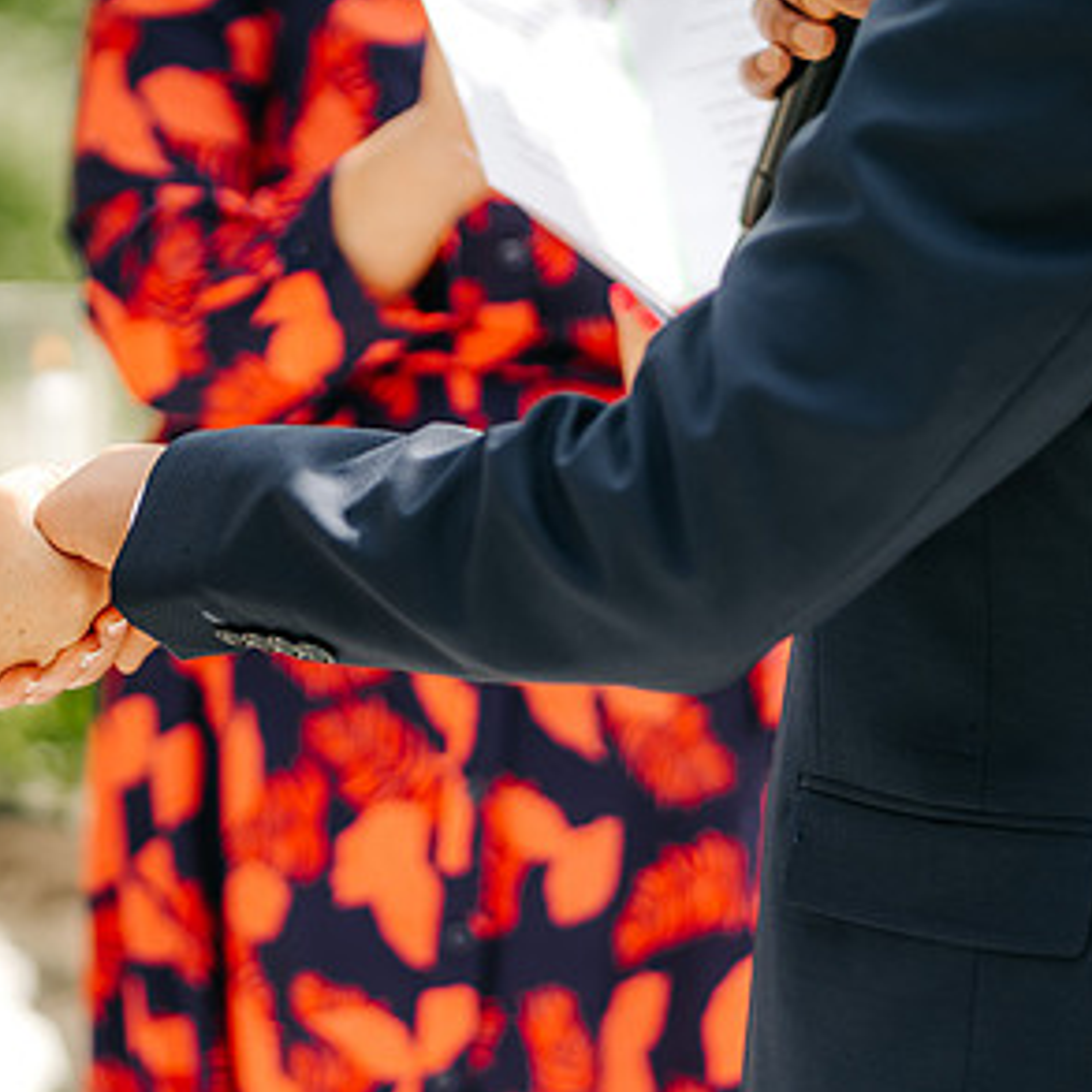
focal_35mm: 143
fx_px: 5104
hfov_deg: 12.2
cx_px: 287
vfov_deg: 12.2
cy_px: 580
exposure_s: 1/3200
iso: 100
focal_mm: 85
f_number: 2
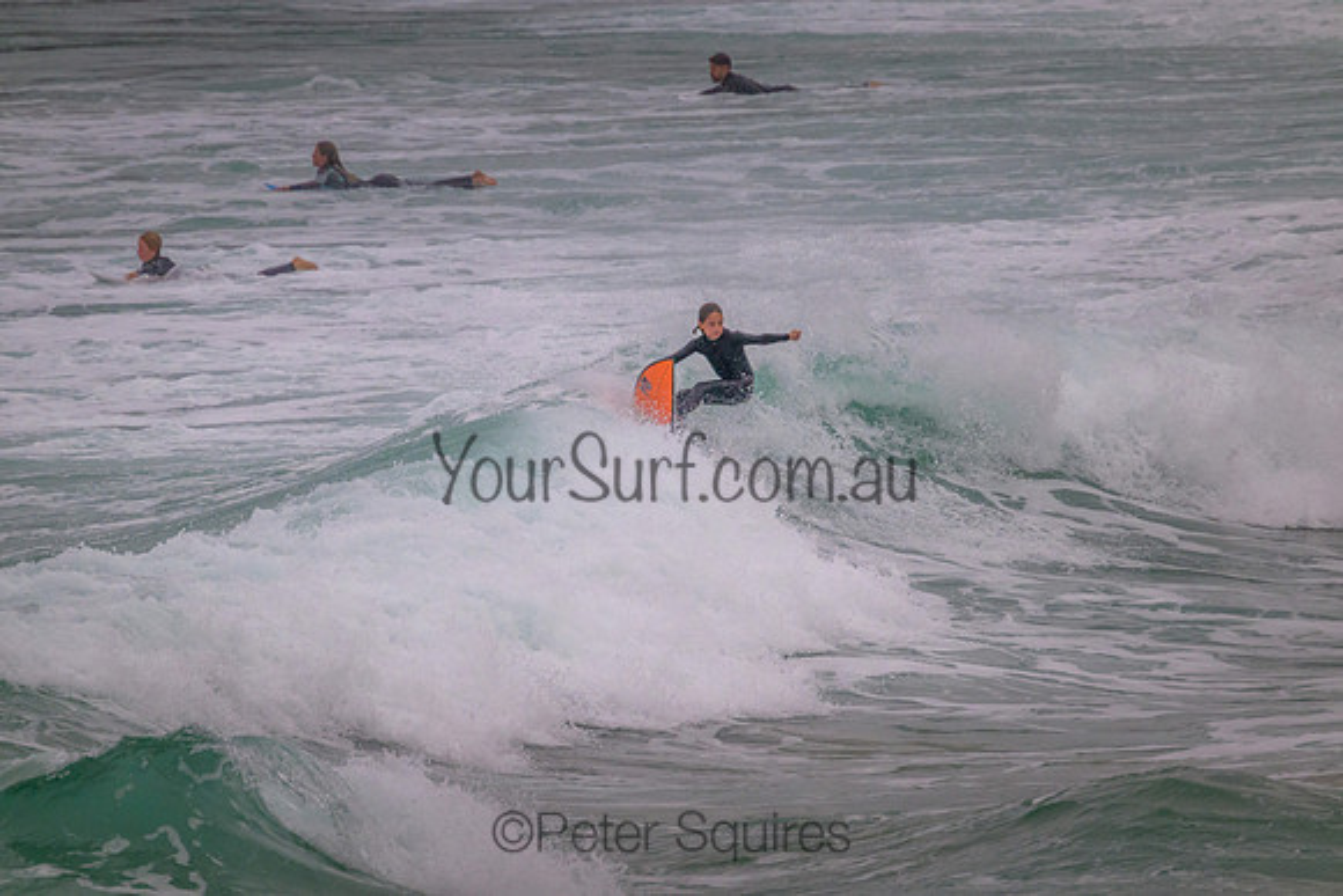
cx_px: 672
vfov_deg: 1.7
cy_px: 448
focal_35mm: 800
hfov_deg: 2.6
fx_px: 29850
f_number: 11
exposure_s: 1/1250
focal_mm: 800
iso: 2000
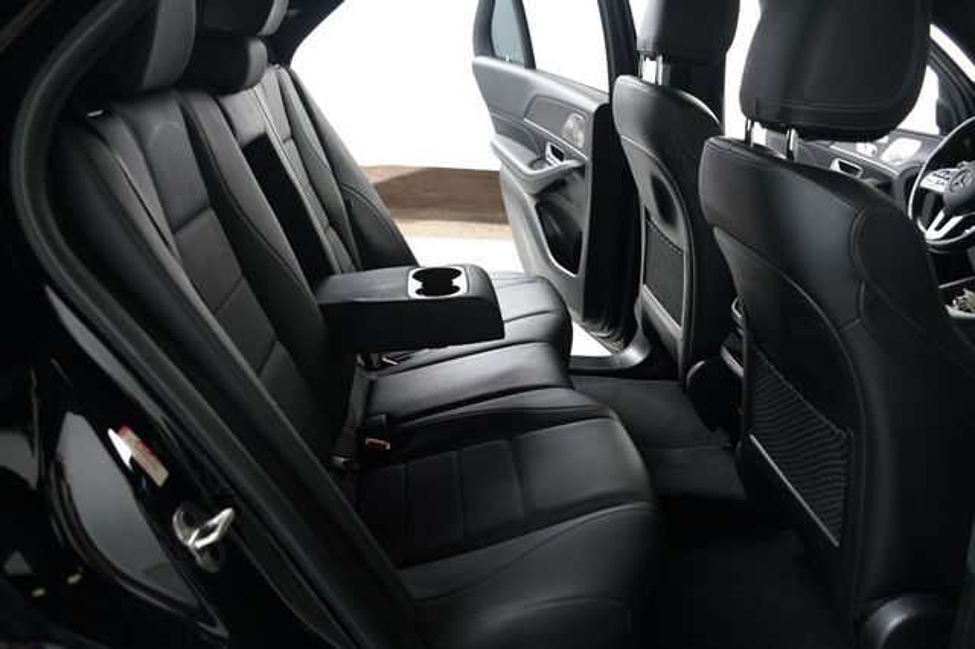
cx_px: 488
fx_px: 812
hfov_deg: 62.0
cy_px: 324
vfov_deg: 43.6
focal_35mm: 30
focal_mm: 20
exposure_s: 1/160
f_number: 3.5
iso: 100
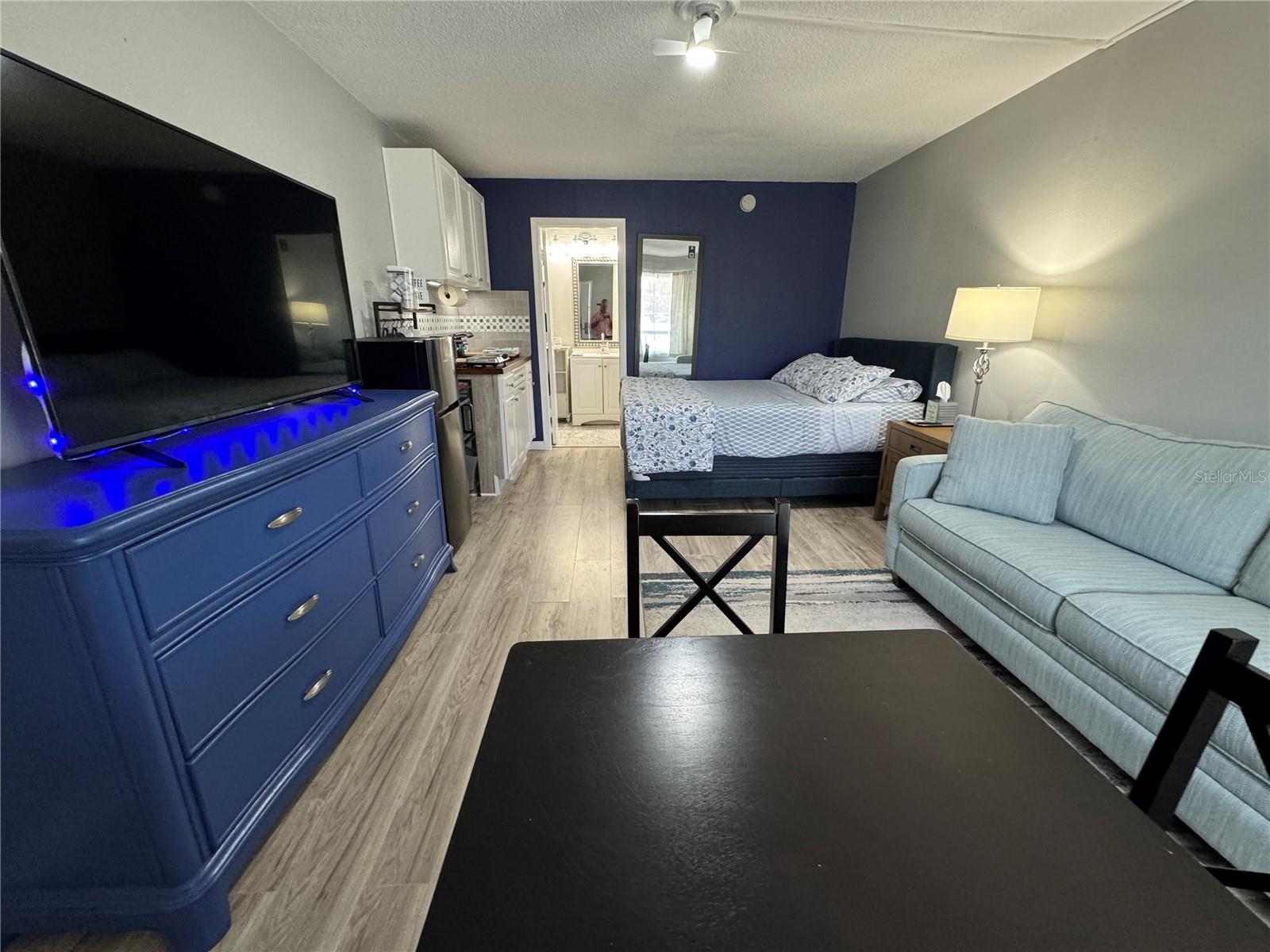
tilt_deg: -16.9
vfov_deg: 85.7
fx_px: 514
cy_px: 476
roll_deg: -0.2
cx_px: 635
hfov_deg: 102.1
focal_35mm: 14
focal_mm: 2.22
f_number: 2.2
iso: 250
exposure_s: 1/60
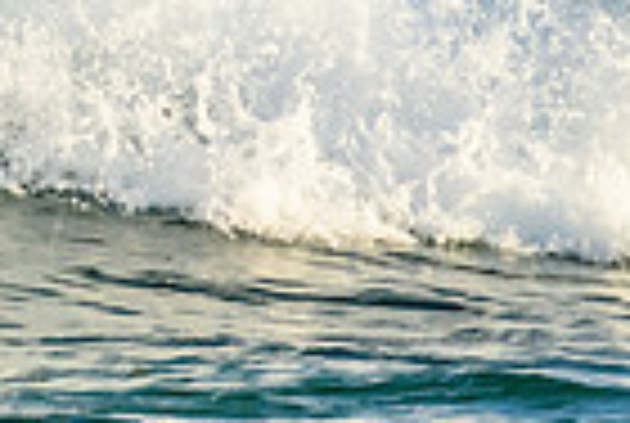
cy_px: -245
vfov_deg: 0.4
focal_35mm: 3310
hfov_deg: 0.6
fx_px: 58048
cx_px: -472
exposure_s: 1/2000
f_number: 11
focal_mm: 800
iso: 2000
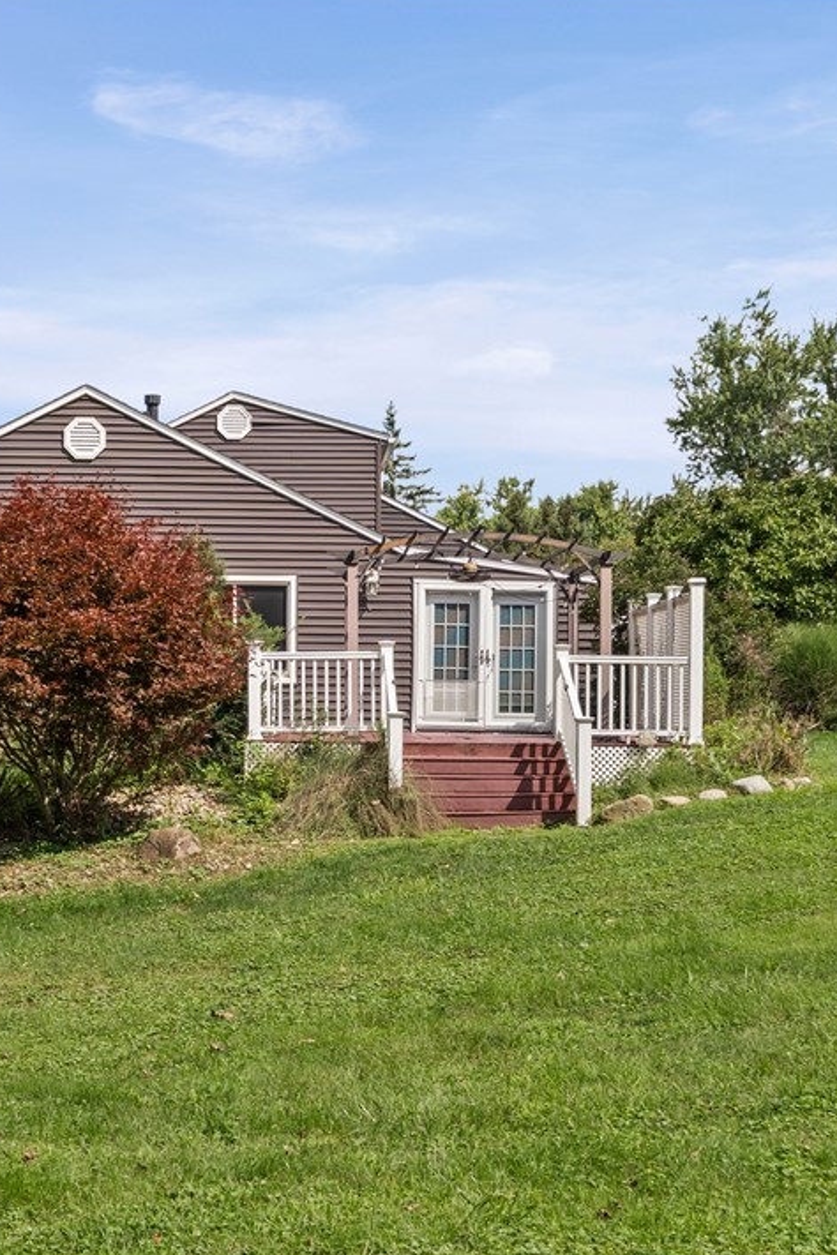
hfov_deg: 24.5
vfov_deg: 36.2
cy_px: 622
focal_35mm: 55
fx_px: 1918
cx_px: 283
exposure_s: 1/200
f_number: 9
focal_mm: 24
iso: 250
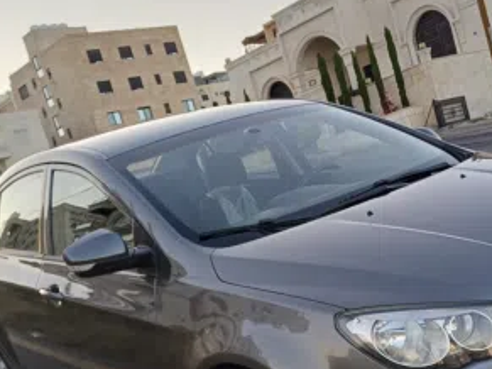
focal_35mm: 55
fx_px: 781
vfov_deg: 26.1
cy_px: 288
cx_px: 338
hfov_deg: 34.5
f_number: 1.8
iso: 50
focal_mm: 4.65
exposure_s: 1/107
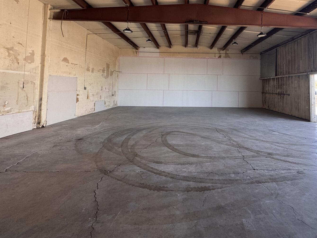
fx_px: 192
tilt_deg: +3.9
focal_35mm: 21
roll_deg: -0.5
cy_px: 77
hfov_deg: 77.8
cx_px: 195
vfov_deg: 61.7
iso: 160
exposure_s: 1/99
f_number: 2.2
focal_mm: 2.22
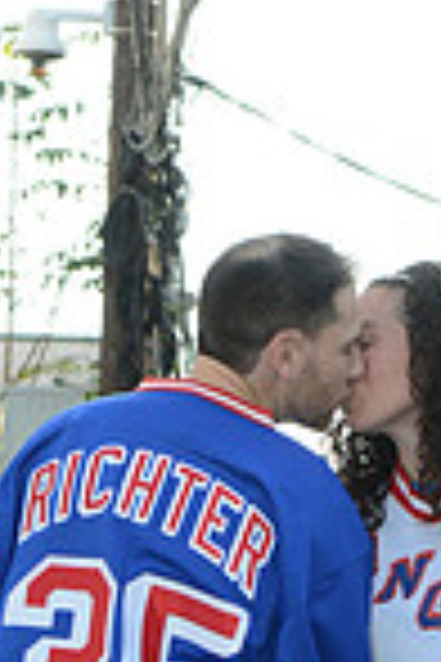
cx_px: 295
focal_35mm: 217
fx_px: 3987
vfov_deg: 9.4
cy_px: 779
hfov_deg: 6.3
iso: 800
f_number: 8
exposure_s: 1/250
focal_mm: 55
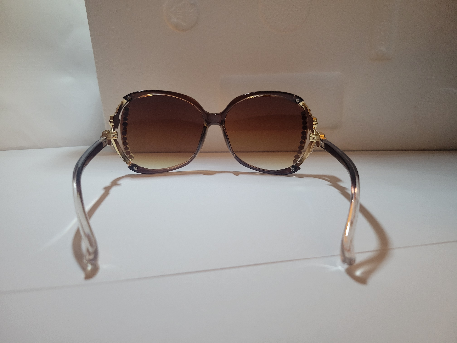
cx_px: 228
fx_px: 343
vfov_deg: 53.1
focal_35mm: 26
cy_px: 172
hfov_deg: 67.3
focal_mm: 5.4
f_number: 1.8
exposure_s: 1/40
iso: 250
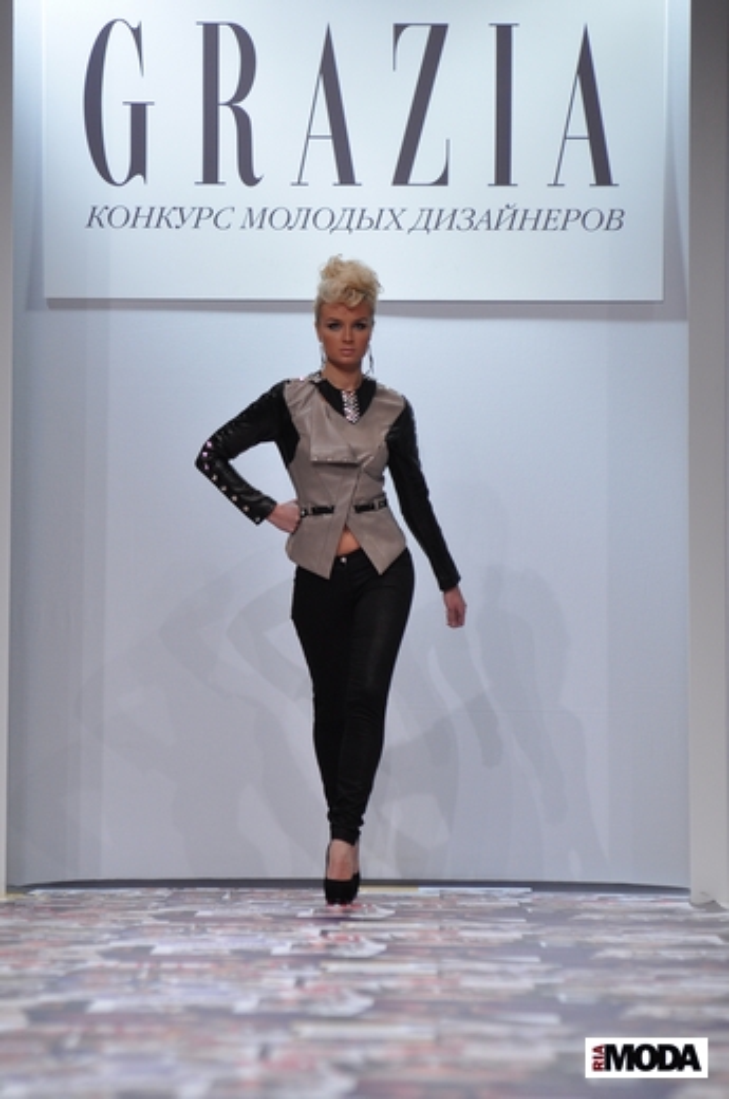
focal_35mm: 255
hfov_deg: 5.4
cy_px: 550
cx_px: 364
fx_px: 7771
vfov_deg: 8.1
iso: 640
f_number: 4
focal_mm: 170
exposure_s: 1/200
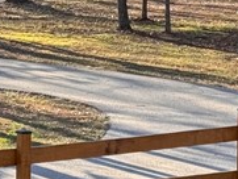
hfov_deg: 7.3
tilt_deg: -1.5
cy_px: 21
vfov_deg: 5.5
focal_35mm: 272
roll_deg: +0.1
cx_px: 193
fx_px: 1871
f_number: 1.78
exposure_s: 1/621
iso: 64
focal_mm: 6.76
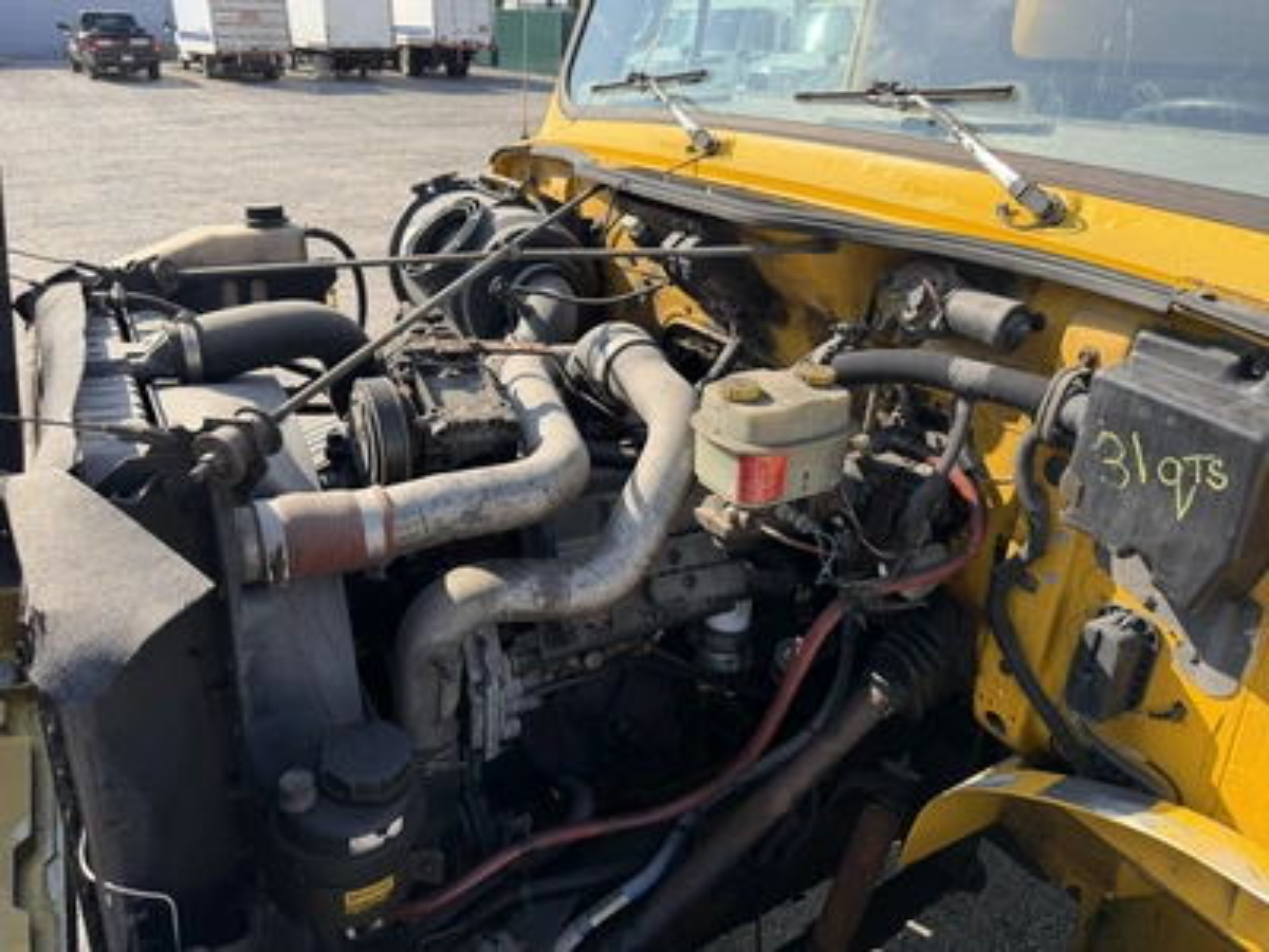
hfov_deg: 71.6
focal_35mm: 24
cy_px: 476
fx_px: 880
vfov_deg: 56.8
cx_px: 634
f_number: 1.78
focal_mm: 6.76
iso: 100
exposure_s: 1/2232
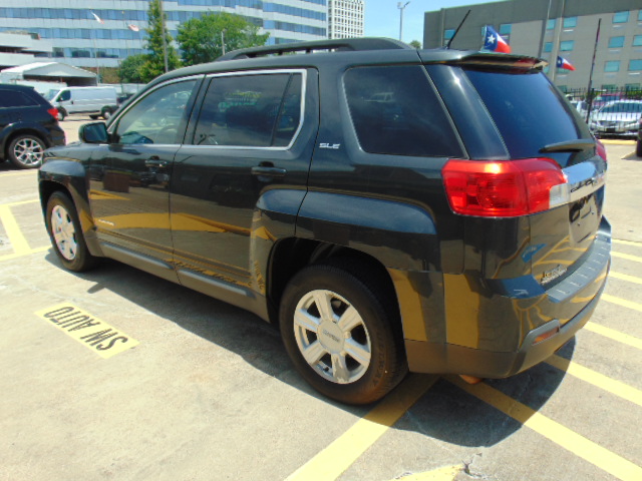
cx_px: 321
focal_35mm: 25
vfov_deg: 54.9
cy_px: 240
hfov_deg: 69.4
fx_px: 464
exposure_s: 1/200
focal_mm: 4.5
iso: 80
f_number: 7.7
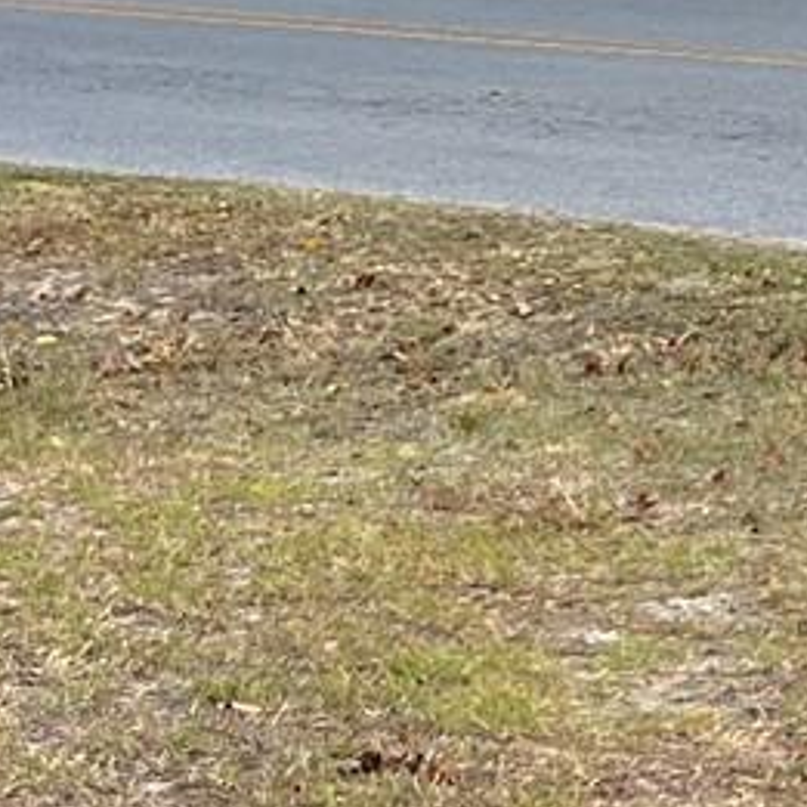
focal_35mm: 141
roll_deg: -1.0
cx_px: 1722
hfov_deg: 11.0
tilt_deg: -5.9
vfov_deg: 12.1
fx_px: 3719
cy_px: -182
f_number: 1.5
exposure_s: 1/873
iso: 50
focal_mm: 5.7
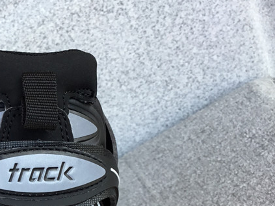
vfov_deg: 21.7
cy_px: 191
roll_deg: +36.0
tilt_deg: -36.6
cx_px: 33
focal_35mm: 66
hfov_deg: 28.4
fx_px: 524
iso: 25
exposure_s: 1/163
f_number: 2.4
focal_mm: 3.3
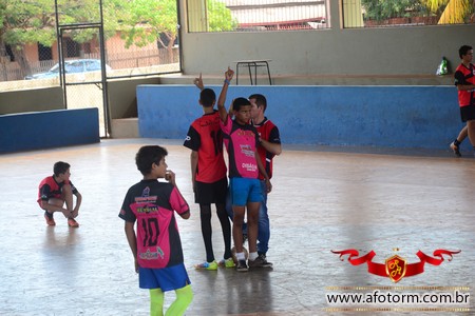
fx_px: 1880
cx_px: 238
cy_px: 158
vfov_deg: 9.6
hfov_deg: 14.4
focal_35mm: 142
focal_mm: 95
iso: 800
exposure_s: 1/500
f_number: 5.6
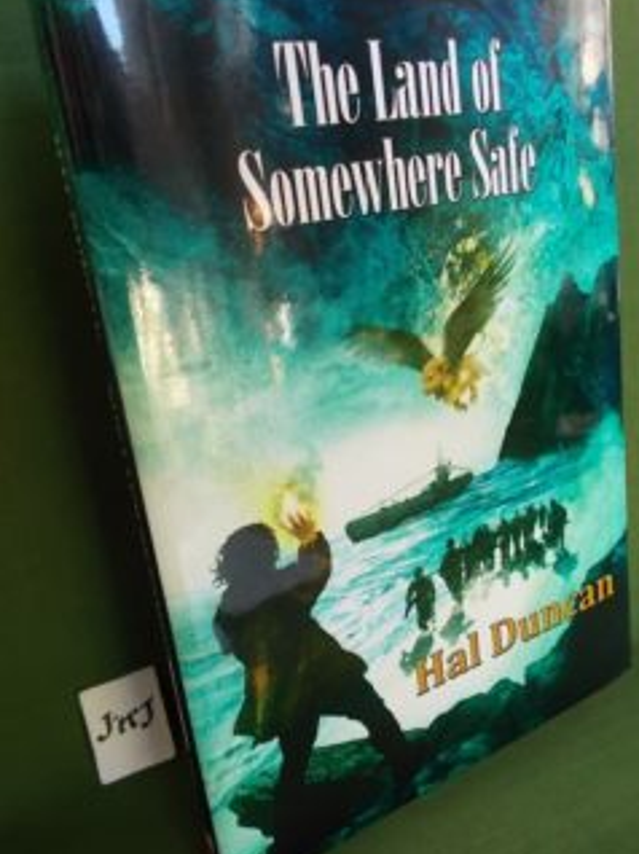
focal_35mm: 30
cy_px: 418
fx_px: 739
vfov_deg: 60.0
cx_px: 324
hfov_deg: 46.7
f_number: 3.2
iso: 200
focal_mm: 4.6
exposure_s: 1/25
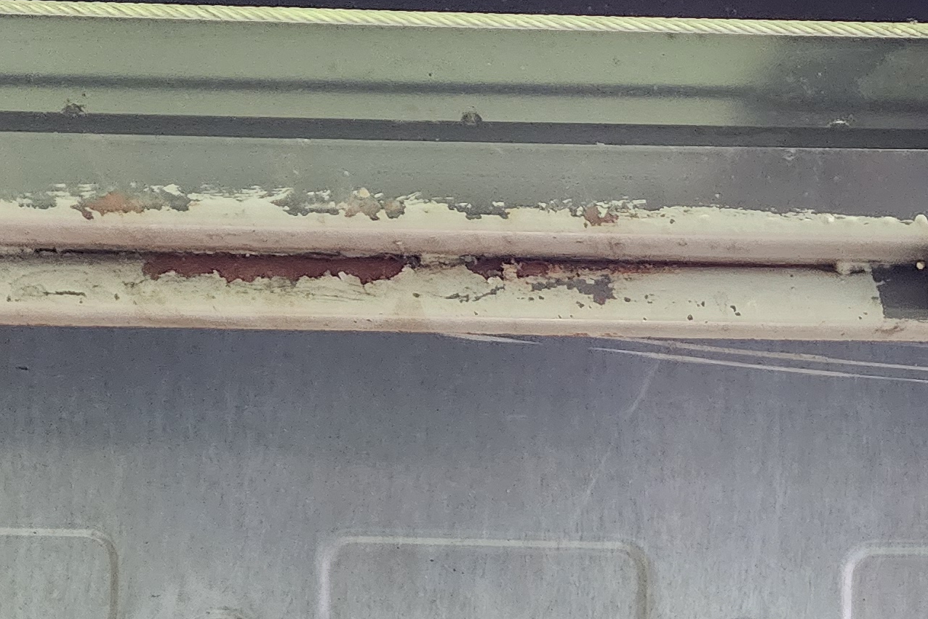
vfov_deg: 17.0
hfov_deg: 26.2
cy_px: 826
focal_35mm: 75
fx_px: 1933
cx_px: 825
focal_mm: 6.4
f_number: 1.8
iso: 800
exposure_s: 1/120
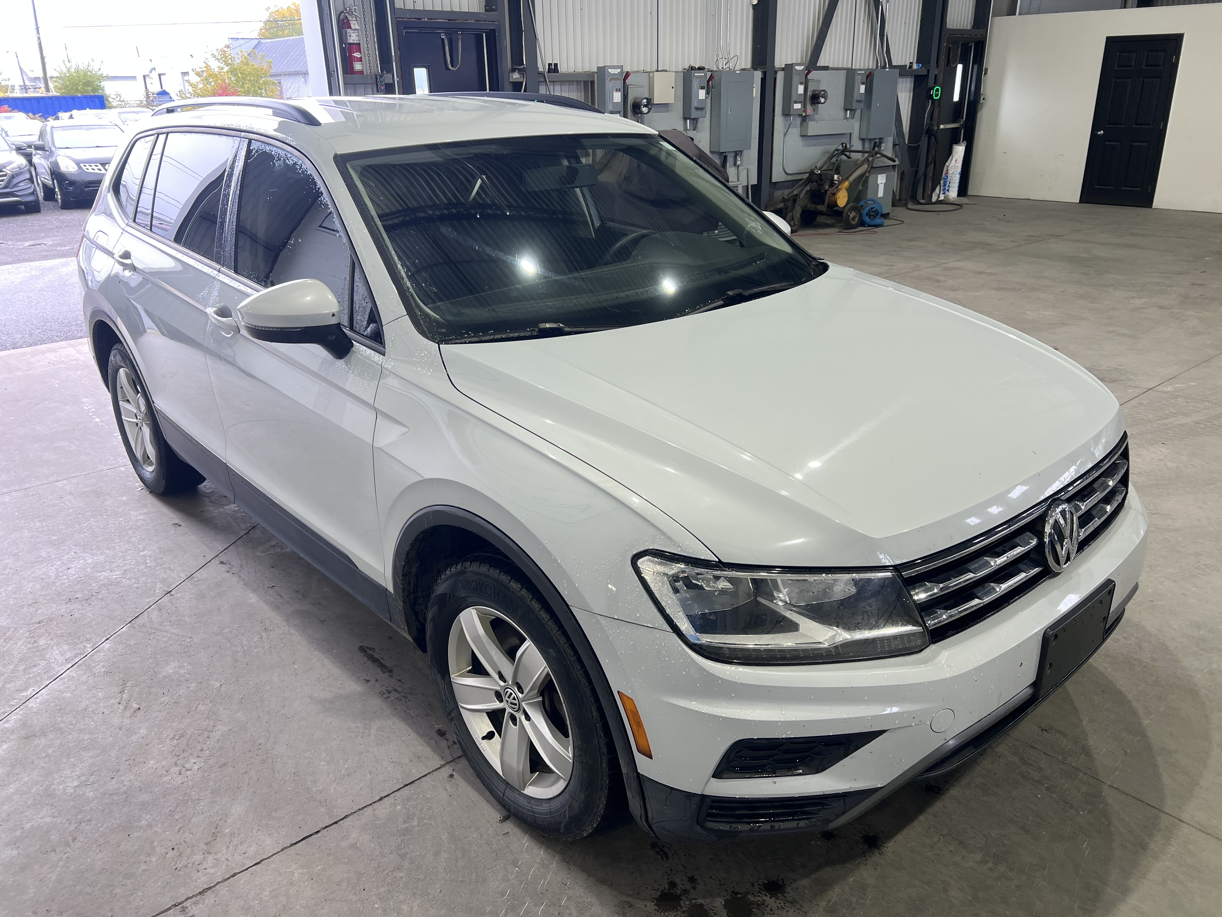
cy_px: 458
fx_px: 918
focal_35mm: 26
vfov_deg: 53.1
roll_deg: +1.7
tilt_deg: -22.3
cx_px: 611
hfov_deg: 67.3
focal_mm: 5.7
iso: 50
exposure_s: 1/120
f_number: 1.5
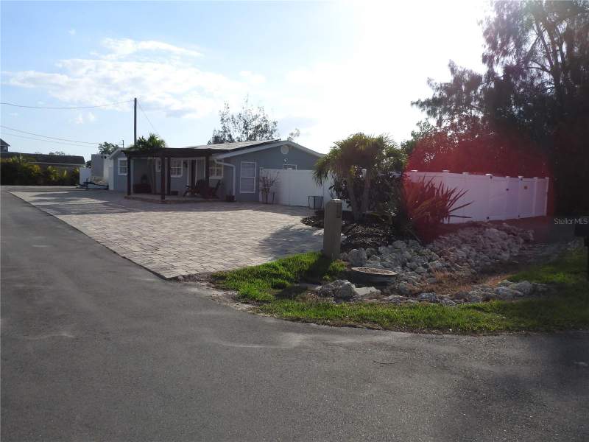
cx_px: 294
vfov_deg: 49.7
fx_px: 476
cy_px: 221
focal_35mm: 28
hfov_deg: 63.4
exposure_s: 1/1600
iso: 100
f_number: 3.5
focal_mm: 5
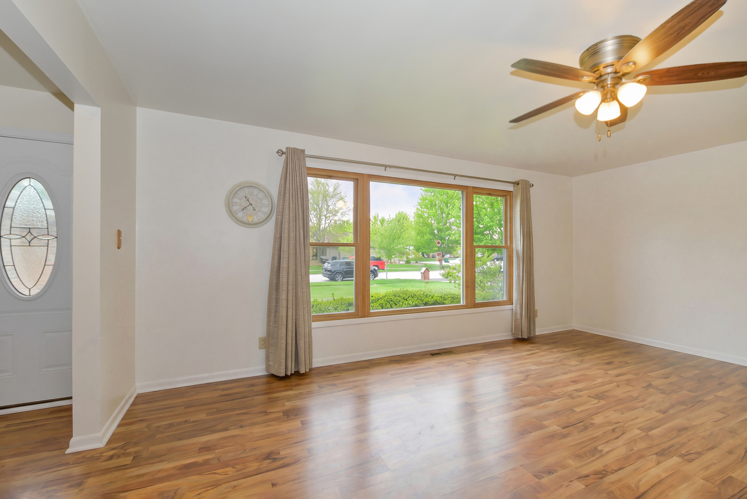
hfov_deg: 100.4
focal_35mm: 15
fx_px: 311
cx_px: 374
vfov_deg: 77.4
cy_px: 250
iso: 320
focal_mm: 10
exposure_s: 1/15
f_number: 8
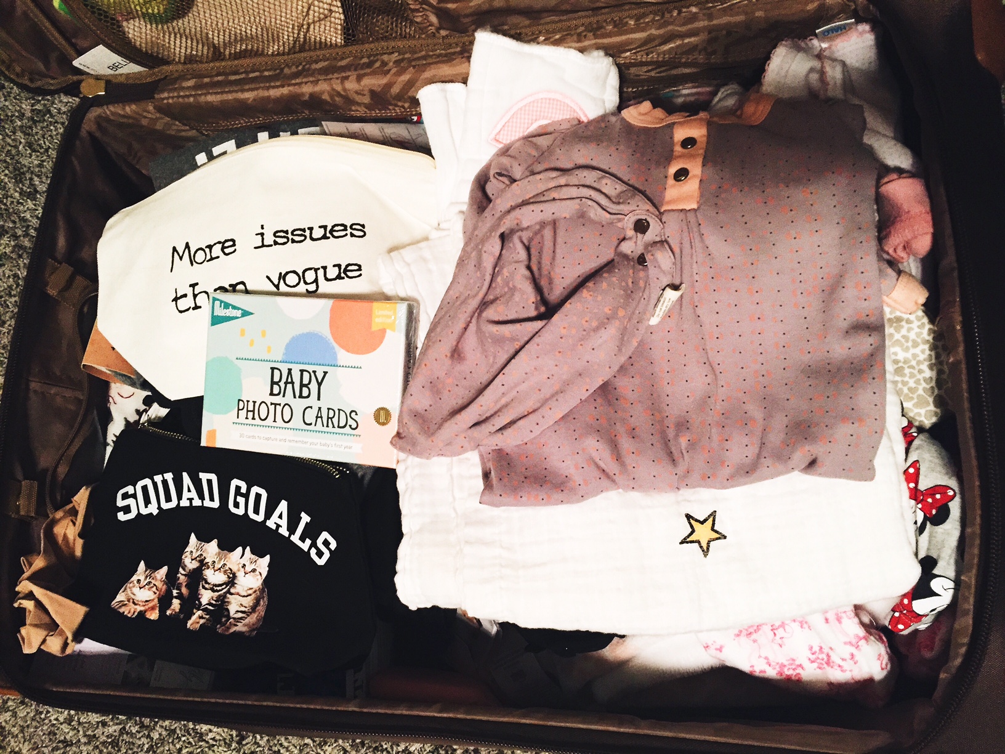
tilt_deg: -75.2
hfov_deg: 61.7
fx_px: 842
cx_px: 502
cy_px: 377
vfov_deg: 48.2
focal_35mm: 29
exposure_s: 1/17
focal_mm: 4.15
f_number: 2.2
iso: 250
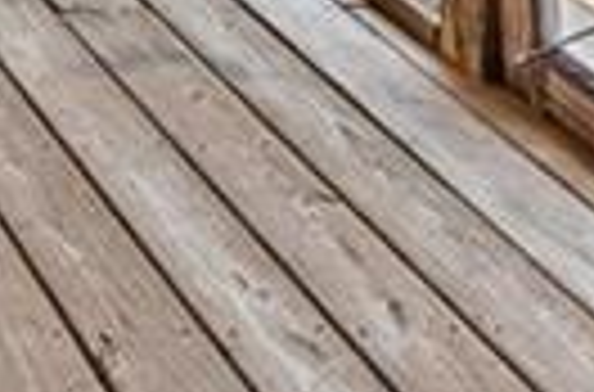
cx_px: -657
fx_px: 1792
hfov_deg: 14.8
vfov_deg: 9.5
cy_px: -813
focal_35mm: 109
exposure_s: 1/15
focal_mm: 14
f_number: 7.1
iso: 200
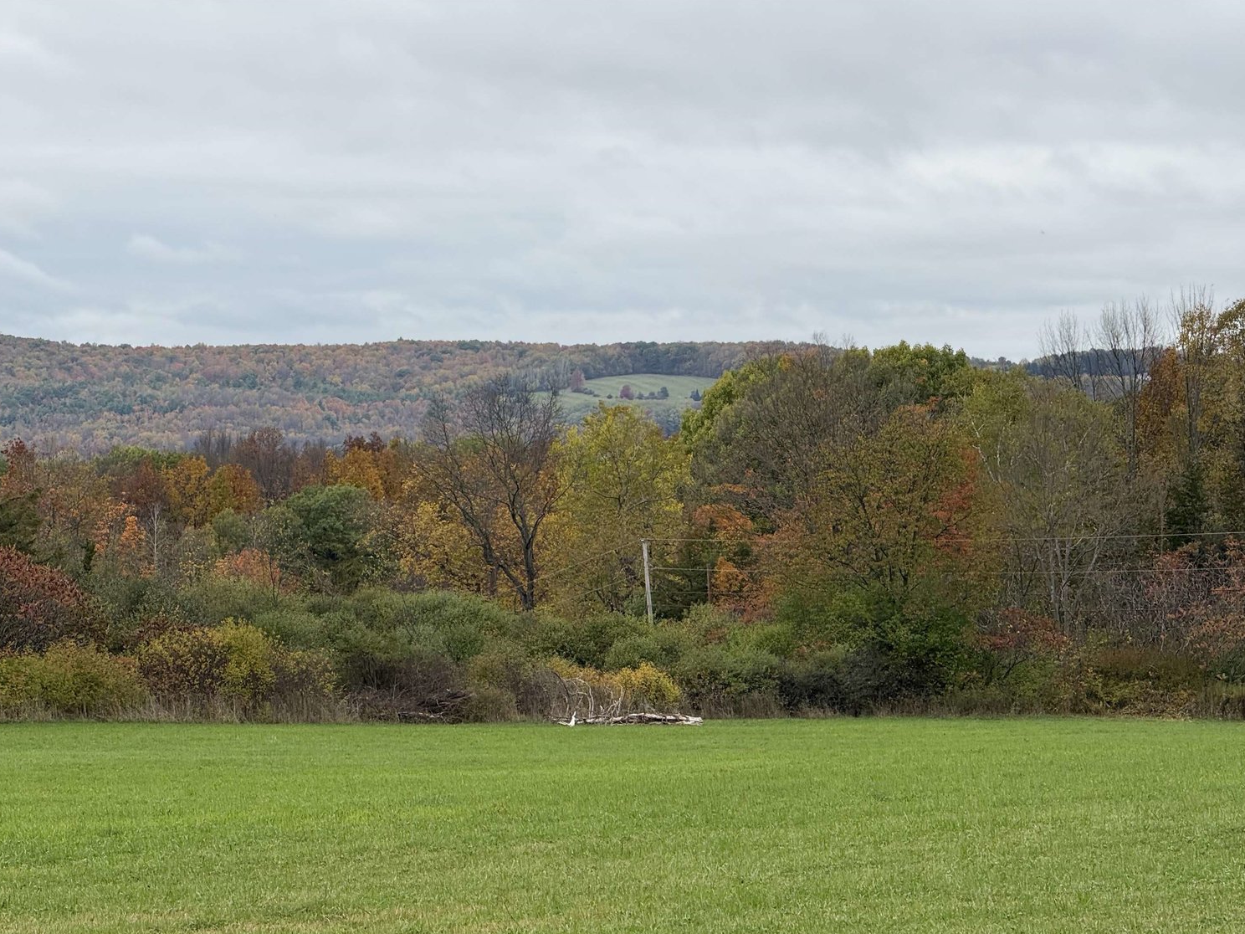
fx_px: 4640
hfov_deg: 15.3
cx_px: 658
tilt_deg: -1.4
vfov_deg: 11.5
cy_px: 500
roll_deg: +1.5
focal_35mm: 129
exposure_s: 1/180
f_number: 2.8
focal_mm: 15.66
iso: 50
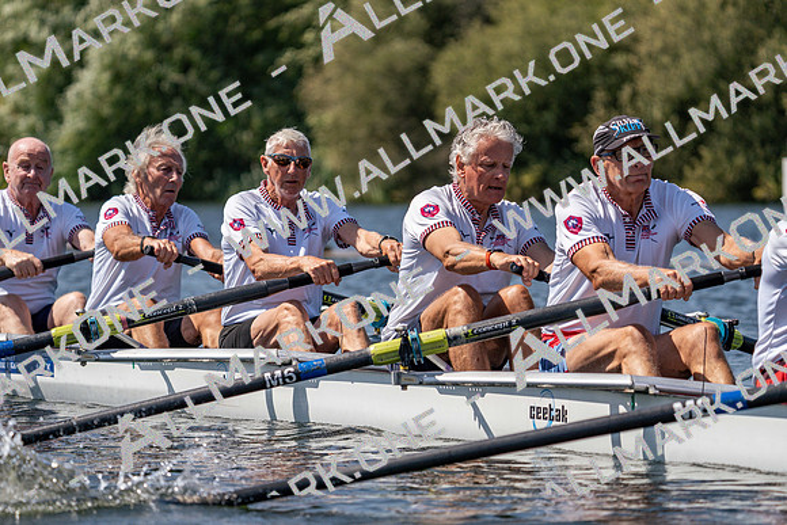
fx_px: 5663
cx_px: 394
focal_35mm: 259
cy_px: 262
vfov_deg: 5.3
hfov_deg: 7.9
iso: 200
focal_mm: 259
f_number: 5.6
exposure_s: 1/2000
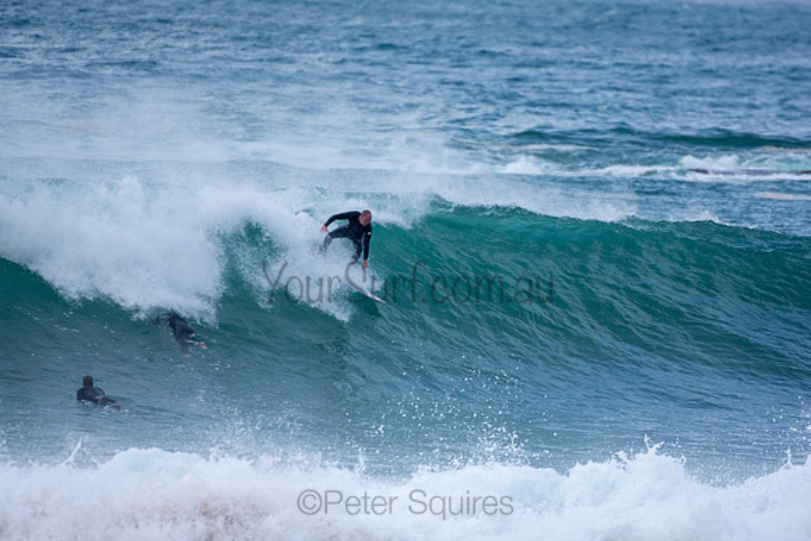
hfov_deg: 2.7
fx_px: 16899
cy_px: 270
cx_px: 406
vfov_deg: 1.8
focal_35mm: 750
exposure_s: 1/1000
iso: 250
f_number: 5.6
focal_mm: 500
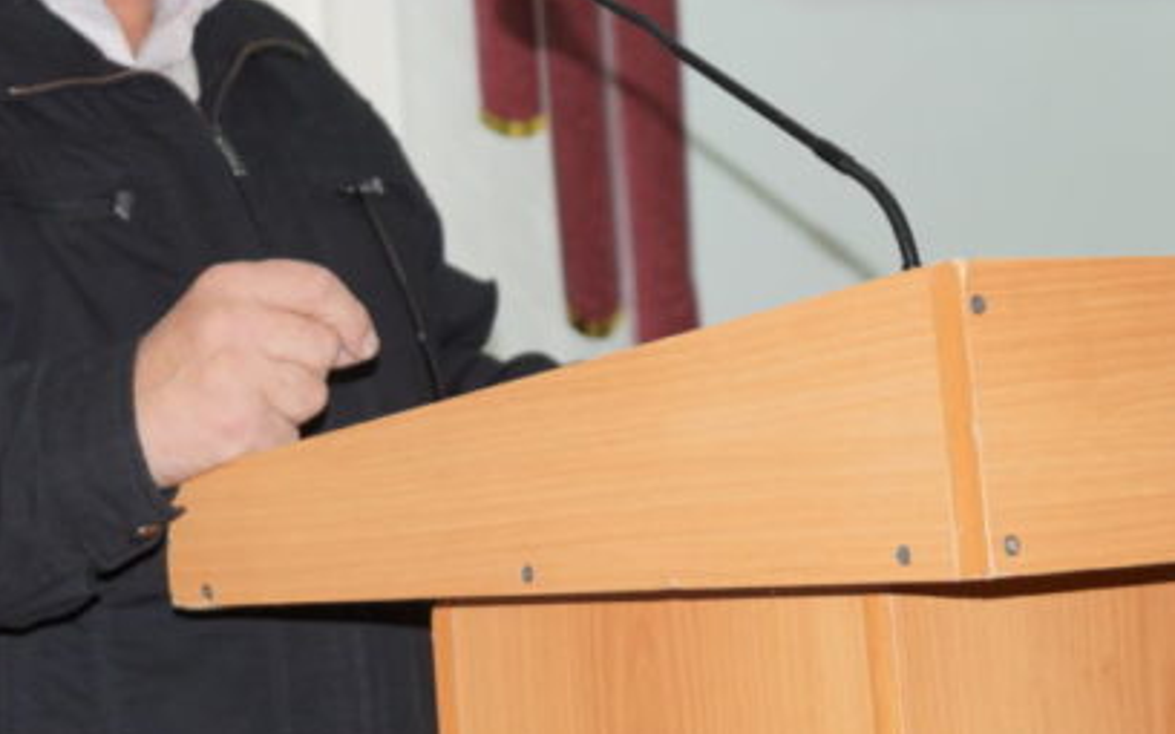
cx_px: 383
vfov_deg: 11.3
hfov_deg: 18.1
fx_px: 3683
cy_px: 14
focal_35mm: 115
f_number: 4.5
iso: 640
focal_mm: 40
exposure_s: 1/160
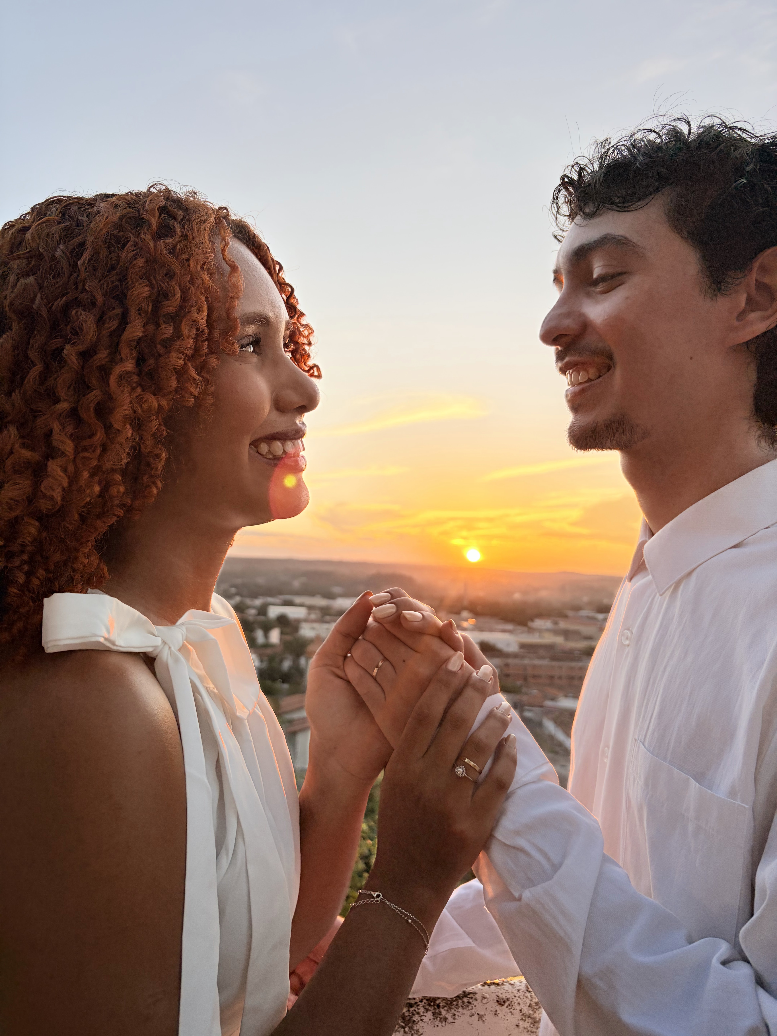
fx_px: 778
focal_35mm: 26
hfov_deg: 53.1
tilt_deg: +3.1
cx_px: 388
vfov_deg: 67.3
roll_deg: -2.2
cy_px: 518
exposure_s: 1/791
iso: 50
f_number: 1.6
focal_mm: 5.96
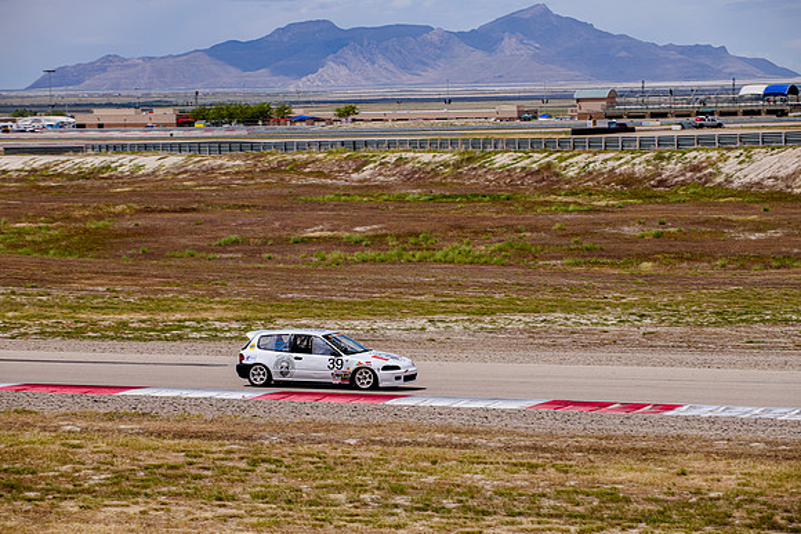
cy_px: 279
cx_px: 383
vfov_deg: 9.4
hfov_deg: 14.0
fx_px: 3253
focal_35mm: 146
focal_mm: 140
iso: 125
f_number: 6.3
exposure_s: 1/1000
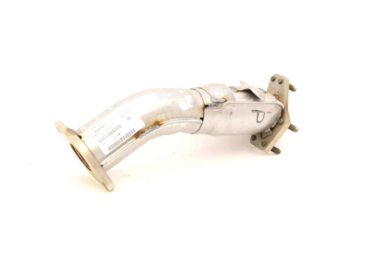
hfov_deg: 47.9
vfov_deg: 33.1
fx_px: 436
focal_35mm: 40
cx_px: 194
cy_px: 129
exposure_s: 1/125
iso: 400
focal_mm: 27
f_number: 5.6
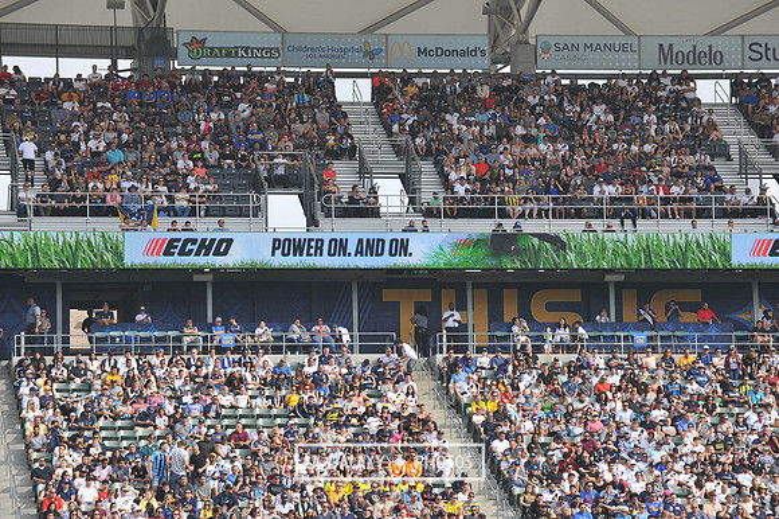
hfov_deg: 12.8
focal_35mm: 160
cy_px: 260
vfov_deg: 8.6
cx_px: 390
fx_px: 3460
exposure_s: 1/320
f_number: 9
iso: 250
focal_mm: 160
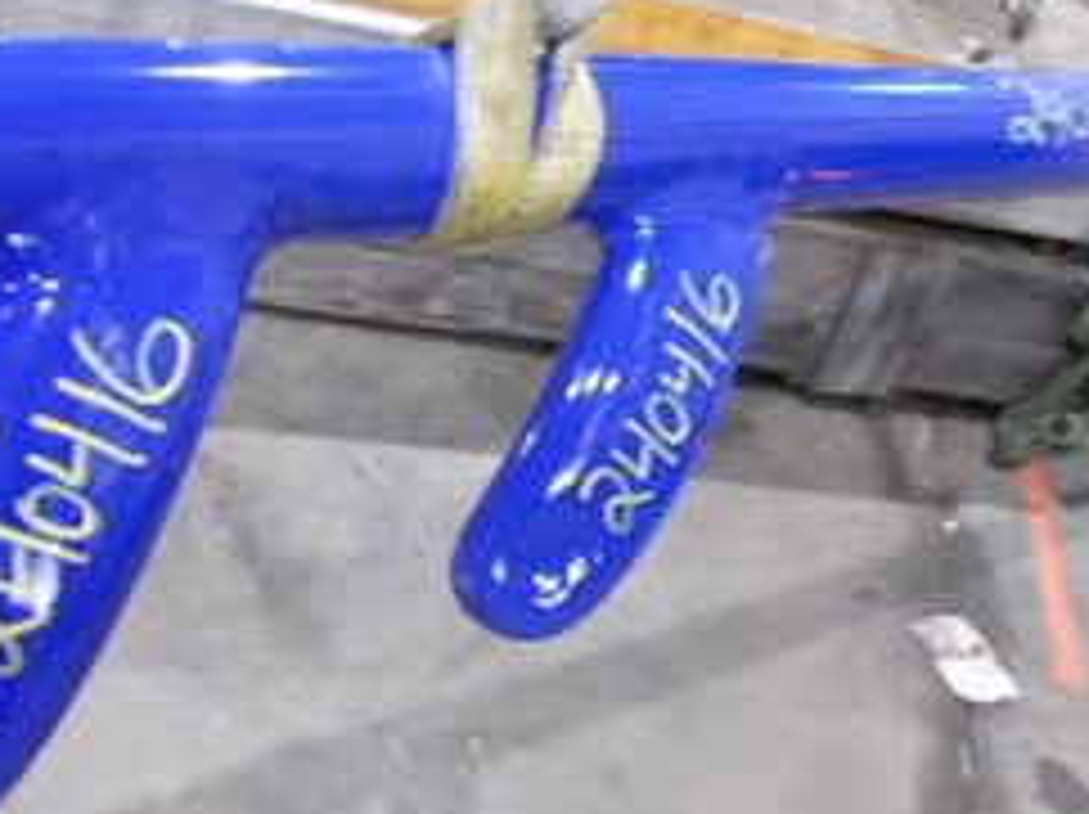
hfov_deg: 43.8
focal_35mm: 43
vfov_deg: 33.5
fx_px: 1351
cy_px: 369
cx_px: 490
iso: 200
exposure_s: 1/3
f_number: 3.2
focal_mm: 4.6
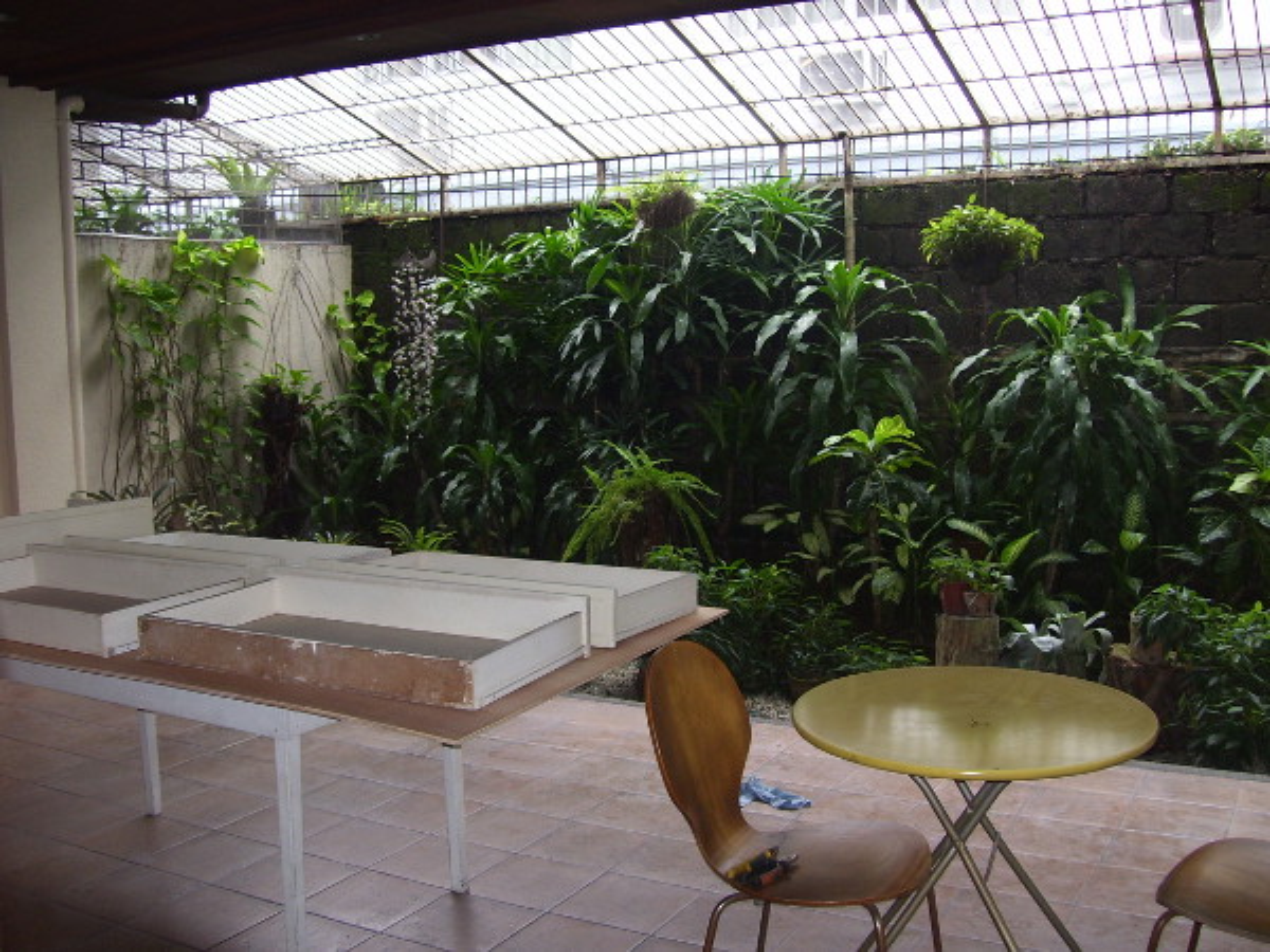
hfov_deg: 51.4
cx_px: 635
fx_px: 1321
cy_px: 476
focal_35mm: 36
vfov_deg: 39.7
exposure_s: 1/60
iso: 80
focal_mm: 6
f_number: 2.7
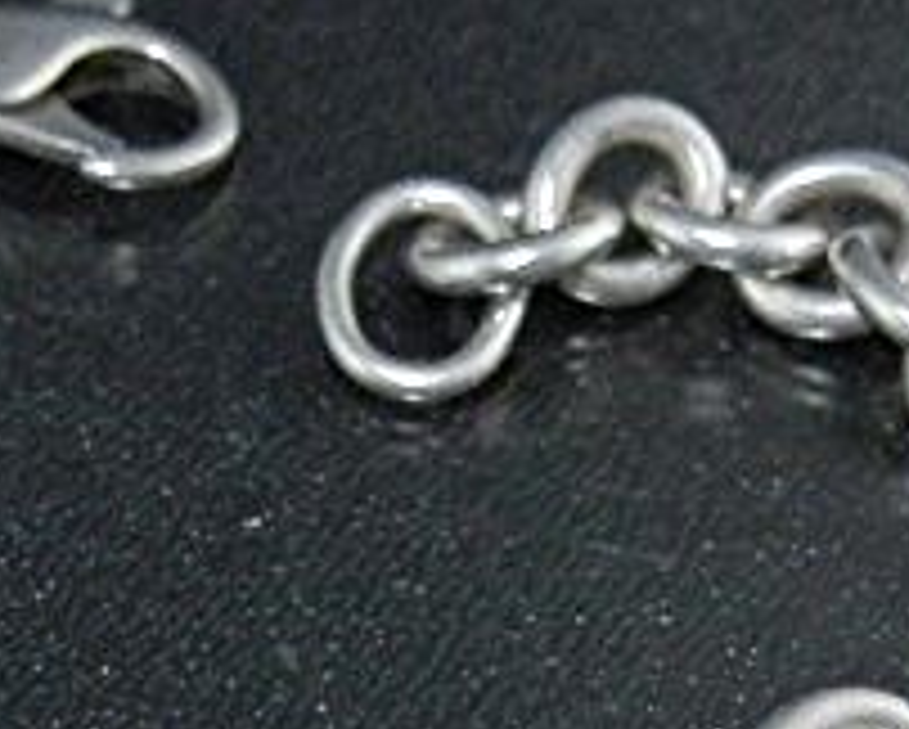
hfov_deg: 13.8
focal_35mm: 139
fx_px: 3743
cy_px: 639
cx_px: 324
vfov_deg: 11.1
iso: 800
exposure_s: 1/30
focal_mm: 8.1
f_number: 7.6
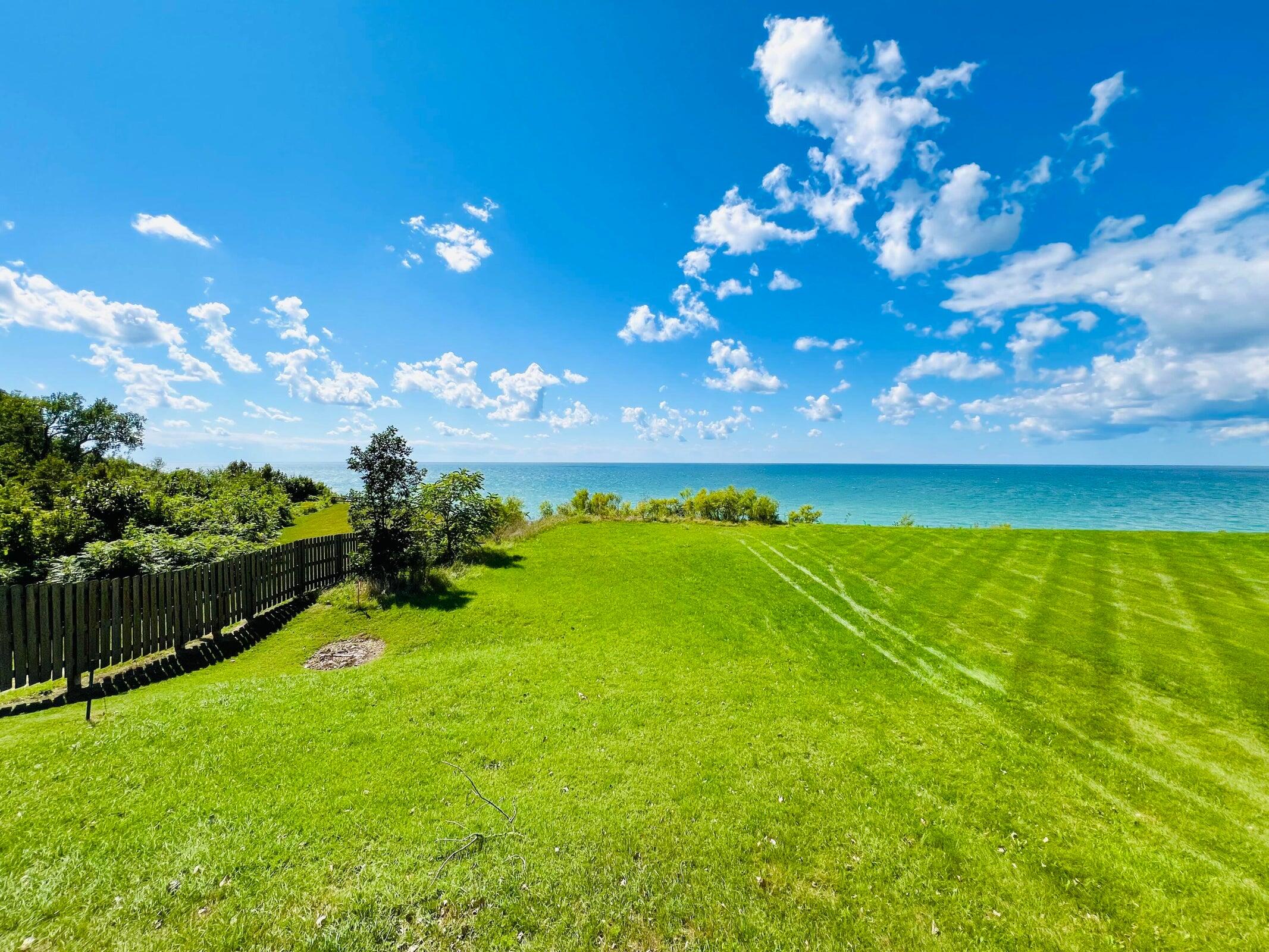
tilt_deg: -1.4
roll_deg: +0.3
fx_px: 477
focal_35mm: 13
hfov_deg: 106.2
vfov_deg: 89.9
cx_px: 634
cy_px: 476
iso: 32
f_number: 1.8
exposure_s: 1/3040
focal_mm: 1.57
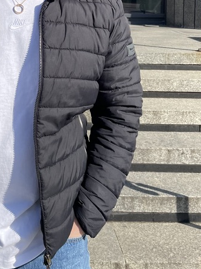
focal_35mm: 60
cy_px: 5
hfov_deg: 23.8
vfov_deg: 30.1
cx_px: 22
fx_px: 465
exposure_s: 1/2747
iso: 32
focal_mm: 4.2
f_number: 1.6
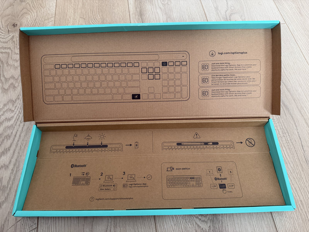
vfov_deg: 56.8
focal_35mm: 24
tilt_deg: -64.6
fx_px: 214
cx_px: 154
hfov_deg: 71.6
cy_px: 116
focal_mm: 6.76
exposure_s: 1/98
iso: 200
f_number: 1.78
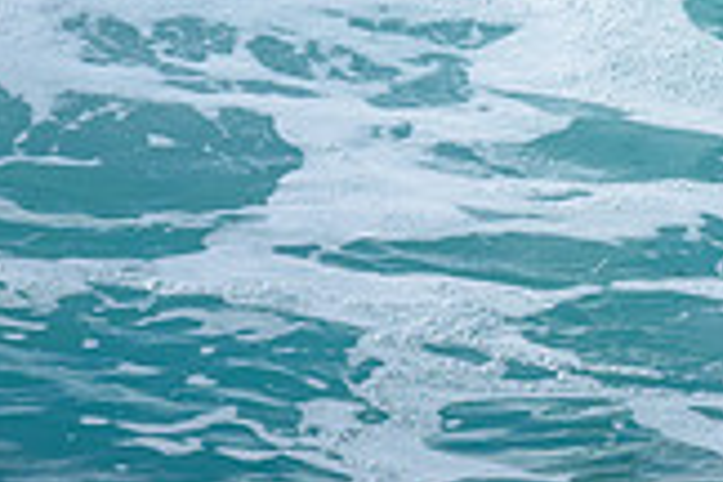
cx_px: 1478
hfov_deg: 0.5
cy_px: -355
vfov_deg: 0.3
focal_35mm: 3931
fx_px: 78941
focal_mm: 800
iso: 320
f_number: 6.3
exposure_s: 1/2500
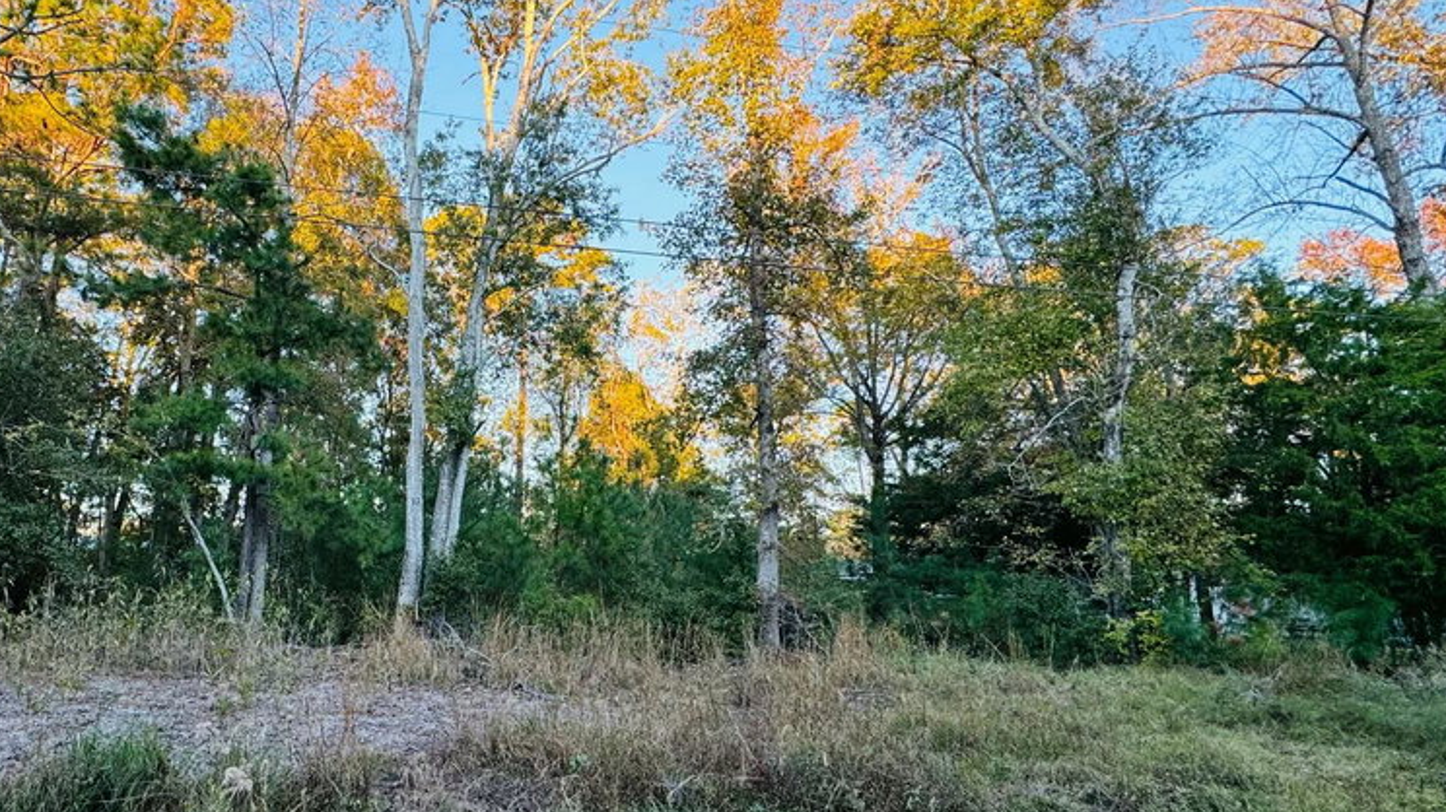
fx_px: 805
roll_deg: -1.2
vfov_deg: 53.5
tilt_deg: +10.5
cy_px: 447
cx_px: 501
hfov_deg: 81.5
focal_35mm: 21
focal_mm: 2.22
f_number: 2.2
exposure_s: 1/99
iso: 80
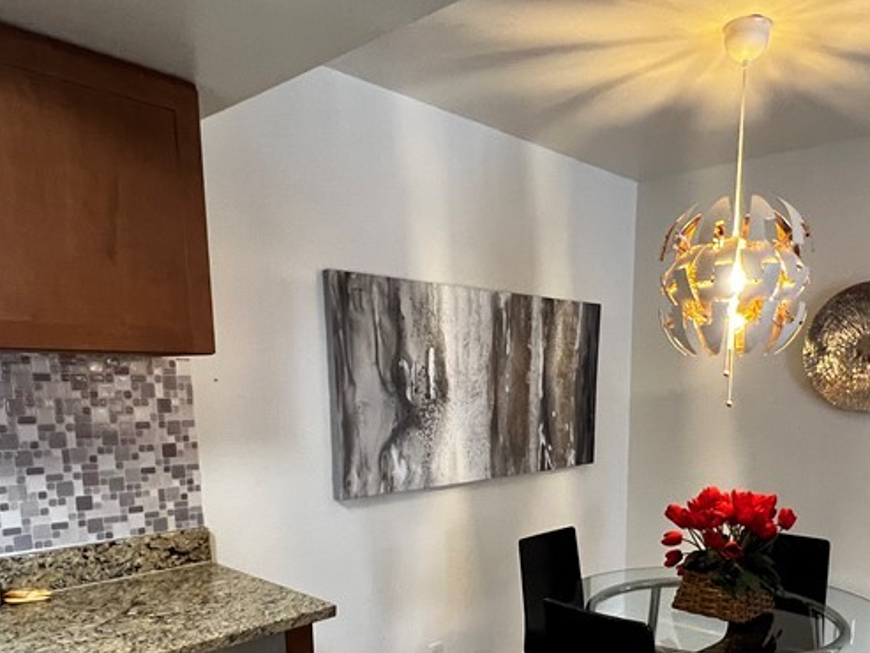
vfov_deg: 48.5
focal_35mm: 27
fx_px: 679
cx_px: 519
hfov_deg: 64.7
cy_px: 522
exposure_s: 1/60
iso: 400
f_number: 1.8
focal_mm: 1.57
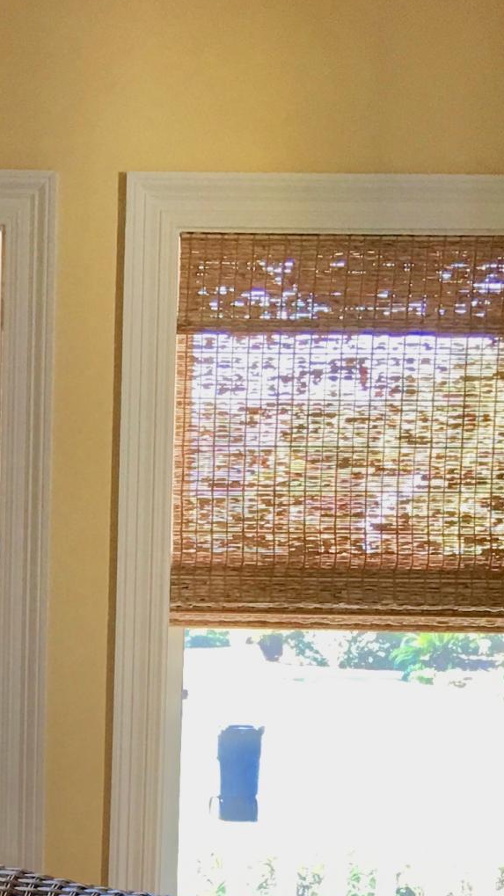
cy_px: 936
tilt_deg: -6.3
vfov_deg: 21.9
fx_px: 2210
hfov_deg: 12.8
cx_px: -47
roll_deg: -1.4
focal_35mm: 93
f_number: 2.2
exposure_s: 1/30
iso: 32
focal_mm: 4.15
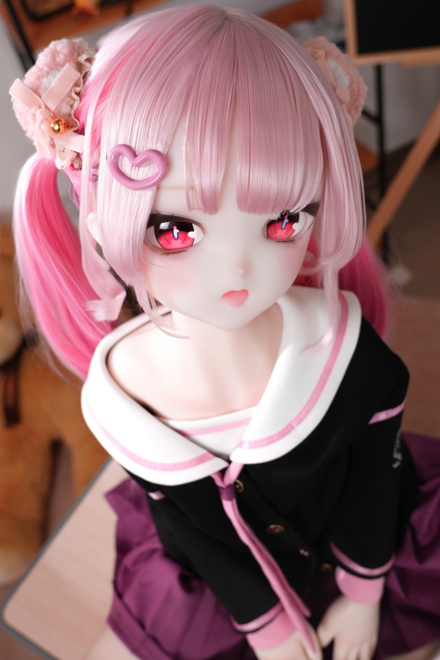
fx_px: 660
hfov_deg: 36.9
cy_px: 330
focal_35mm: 36
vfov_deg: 53.1
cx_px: 220
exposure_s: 1/320
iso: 250
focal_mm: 24
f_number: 4
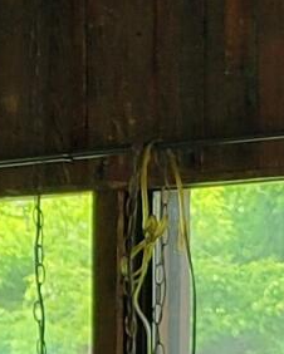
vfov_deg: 7.1
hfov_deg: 5.6
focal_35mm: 270
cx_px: -364
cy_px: 443
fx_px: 2834
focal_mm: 5.4
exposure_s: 1/120
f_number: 1.8
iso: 160
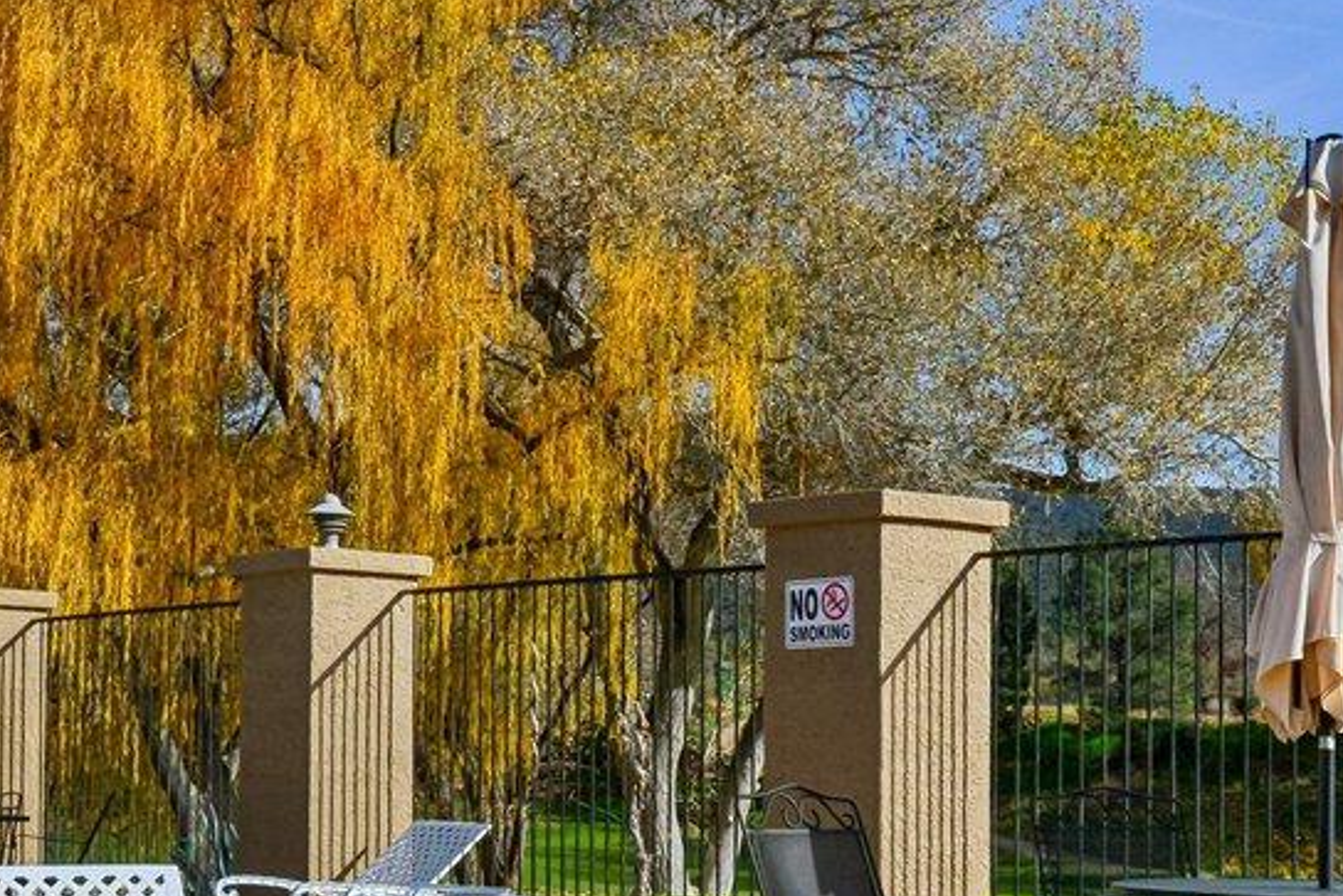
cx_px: 738
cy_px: 676
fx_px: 2388
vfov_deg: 21.1
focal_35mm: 64
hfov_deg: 31.4
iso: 400
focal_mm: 17
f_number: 8
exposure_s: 1/2000
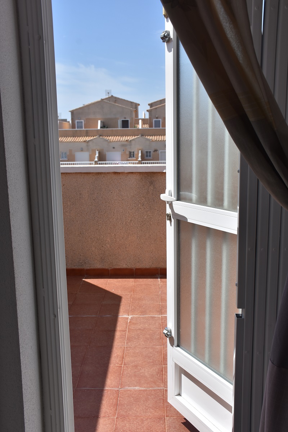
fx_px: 432
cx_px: 144
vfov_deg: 53.1
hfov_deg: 36.9
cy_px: 216
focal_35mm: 36
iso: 125
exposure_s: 1/500
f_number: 8
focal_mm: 24
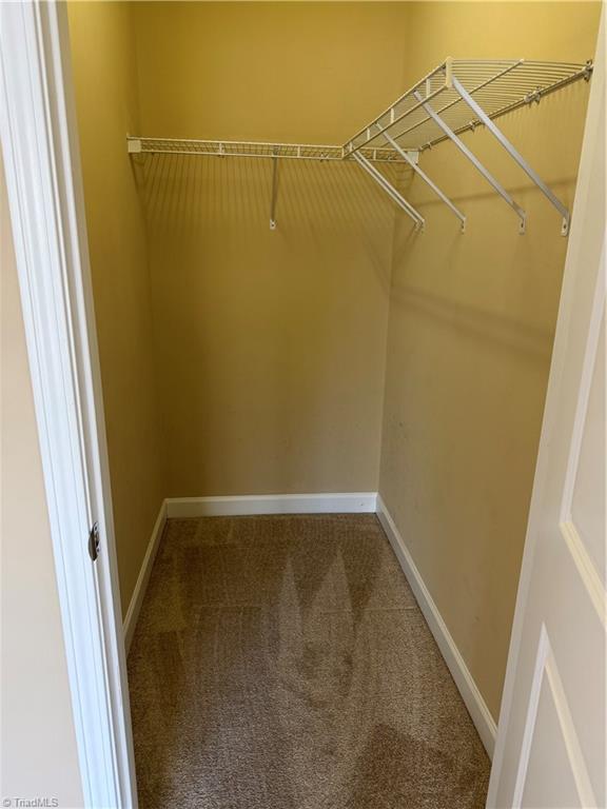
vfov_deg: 71.6
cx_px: 304
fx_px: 561
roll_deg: -1.5
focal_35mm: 24
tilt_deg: -15.7
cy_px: 404
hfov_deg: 56.8
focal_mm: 6.76
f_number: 1.78
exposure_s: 1/60
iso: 200
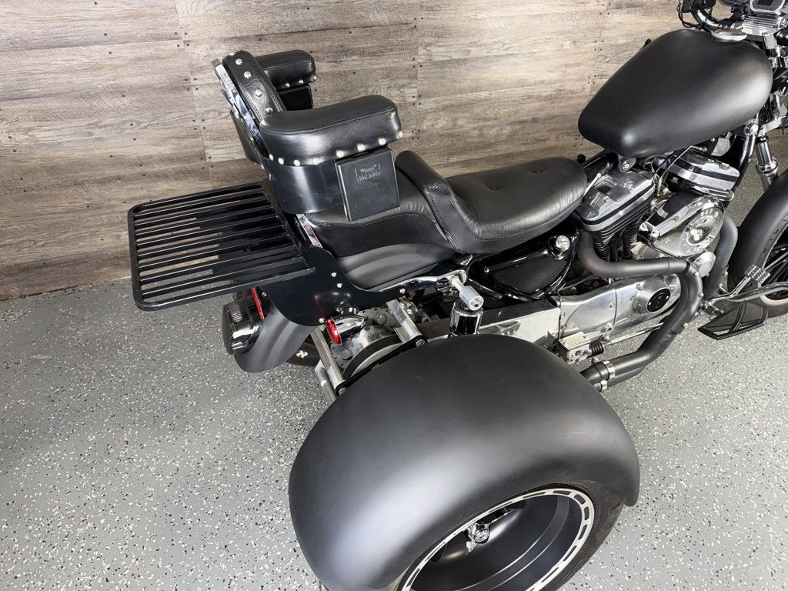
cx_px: 394
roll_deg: +0.7
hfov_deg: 71.6
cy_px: 296
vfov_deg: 56.8
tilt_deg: -35.6
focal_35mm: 24
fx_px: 546
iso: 64
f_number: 1.78
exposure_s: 1/22
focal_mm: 6.76
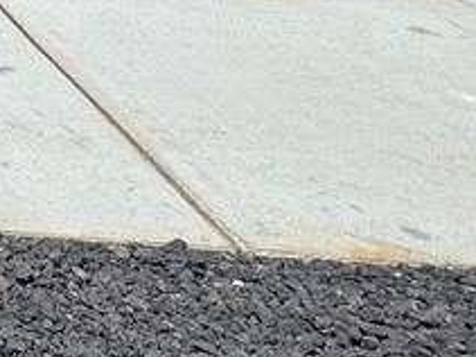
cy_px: -90
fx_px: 935
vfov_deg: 20.0
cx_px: -548
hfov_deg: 17.2
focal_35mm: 68
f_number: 2.2
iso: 50
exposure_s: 1/2083
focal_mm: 2.22
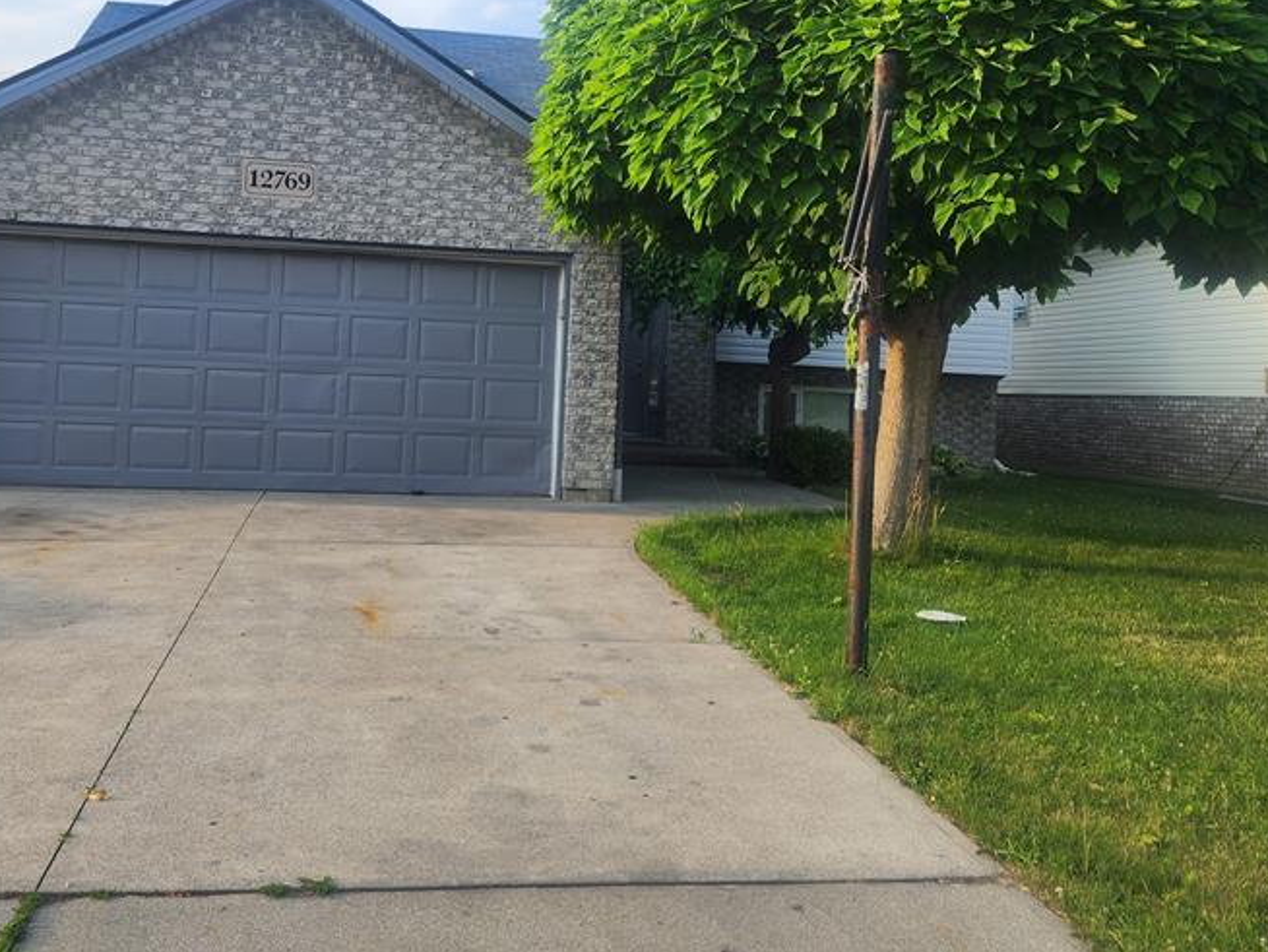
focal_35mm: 36
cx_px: 564
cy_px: 333
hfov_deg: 51.2
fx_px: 1319
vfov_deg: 39.3
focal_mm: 6.4
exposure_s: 1/292
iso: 12
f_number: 1.8
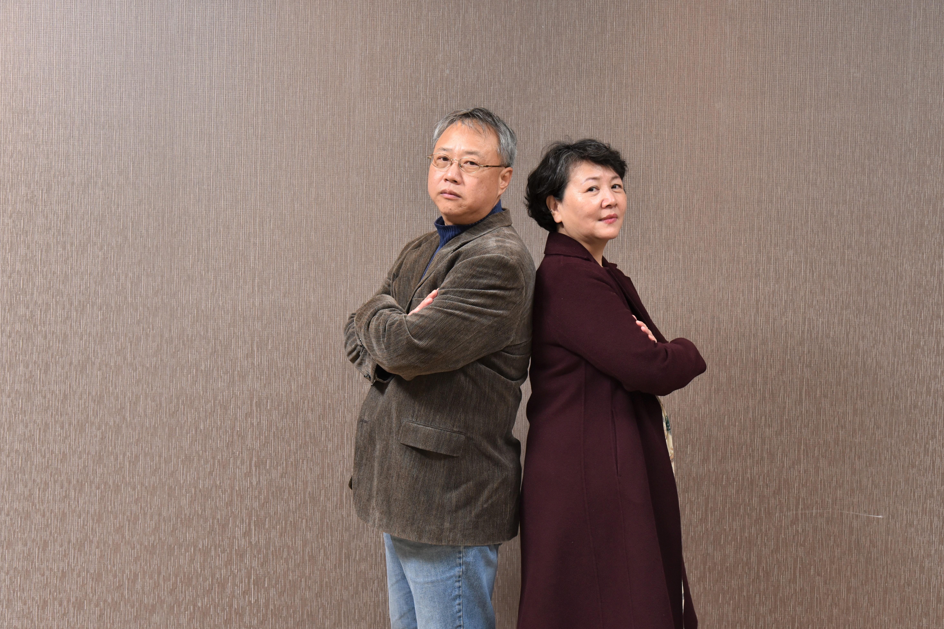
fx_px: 1075
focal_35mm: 41
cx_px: 471
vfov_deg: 32.6
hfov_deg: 47.4
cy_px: 315
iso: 800
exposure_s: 1/200
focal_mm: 40
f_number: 5.6
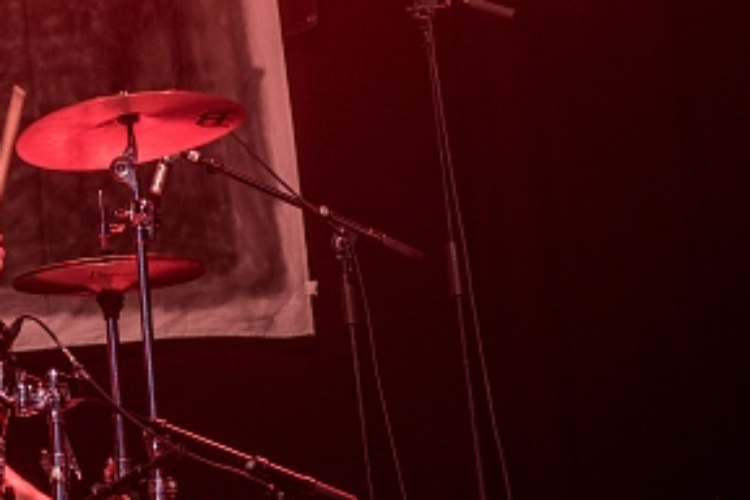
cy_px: 27
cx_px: -185
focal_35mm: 175
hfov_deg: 11.5
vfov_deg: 7.8
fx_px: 3646
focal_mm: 70
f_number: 2.8
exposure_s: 1/100
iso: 1000
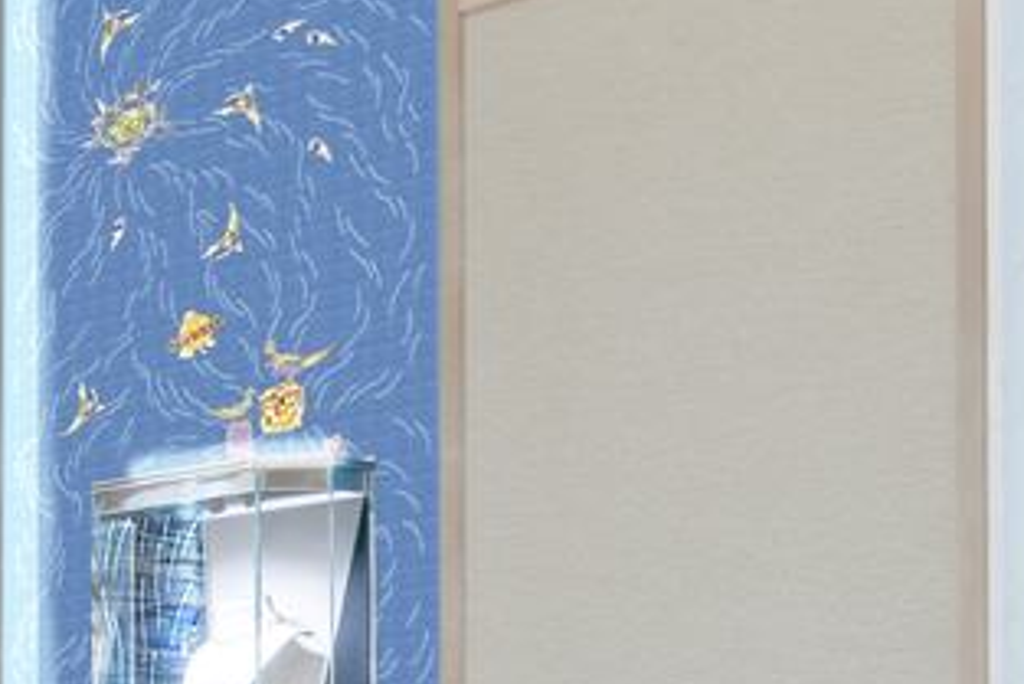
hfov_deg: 20.7
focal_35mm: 92
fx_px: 2618
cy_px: 857
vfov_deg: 14.3
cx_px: -196
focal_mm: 24
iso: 31
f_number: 10
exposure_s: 1/2.5
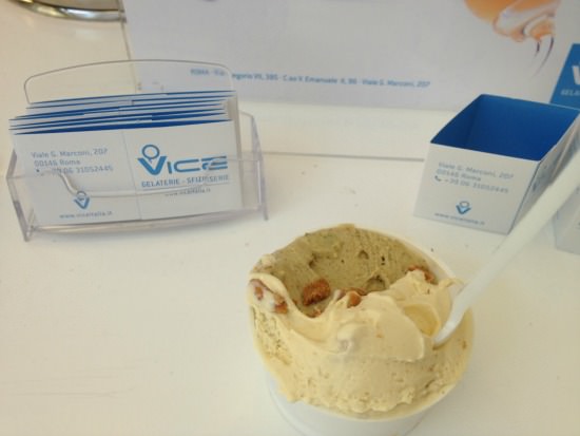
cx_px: 290
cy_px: 218
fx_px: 587
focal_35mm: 35
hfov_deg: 52.6
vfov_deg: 40.7
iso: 64
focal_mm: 4.28
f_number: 2.4
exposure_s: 1/120
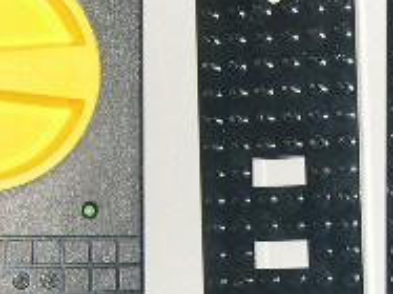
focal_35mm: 130
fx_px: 1475
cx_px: 301
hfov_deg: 15.1
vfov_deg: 11.4
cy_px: 233
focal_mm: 8
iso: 100
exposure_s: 1/60
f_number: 2.8
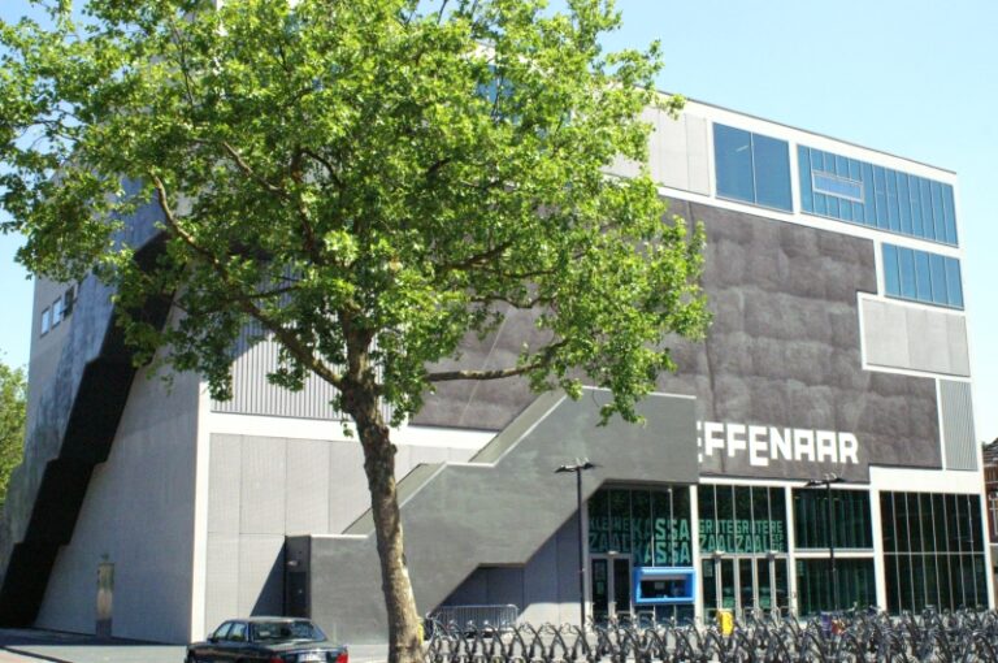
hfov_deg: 46.5
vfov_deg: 31.8
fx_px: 1163
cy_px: 332
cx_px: 499
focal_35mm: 42
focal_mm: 28
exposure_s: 1/1000
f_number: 13
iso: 3200
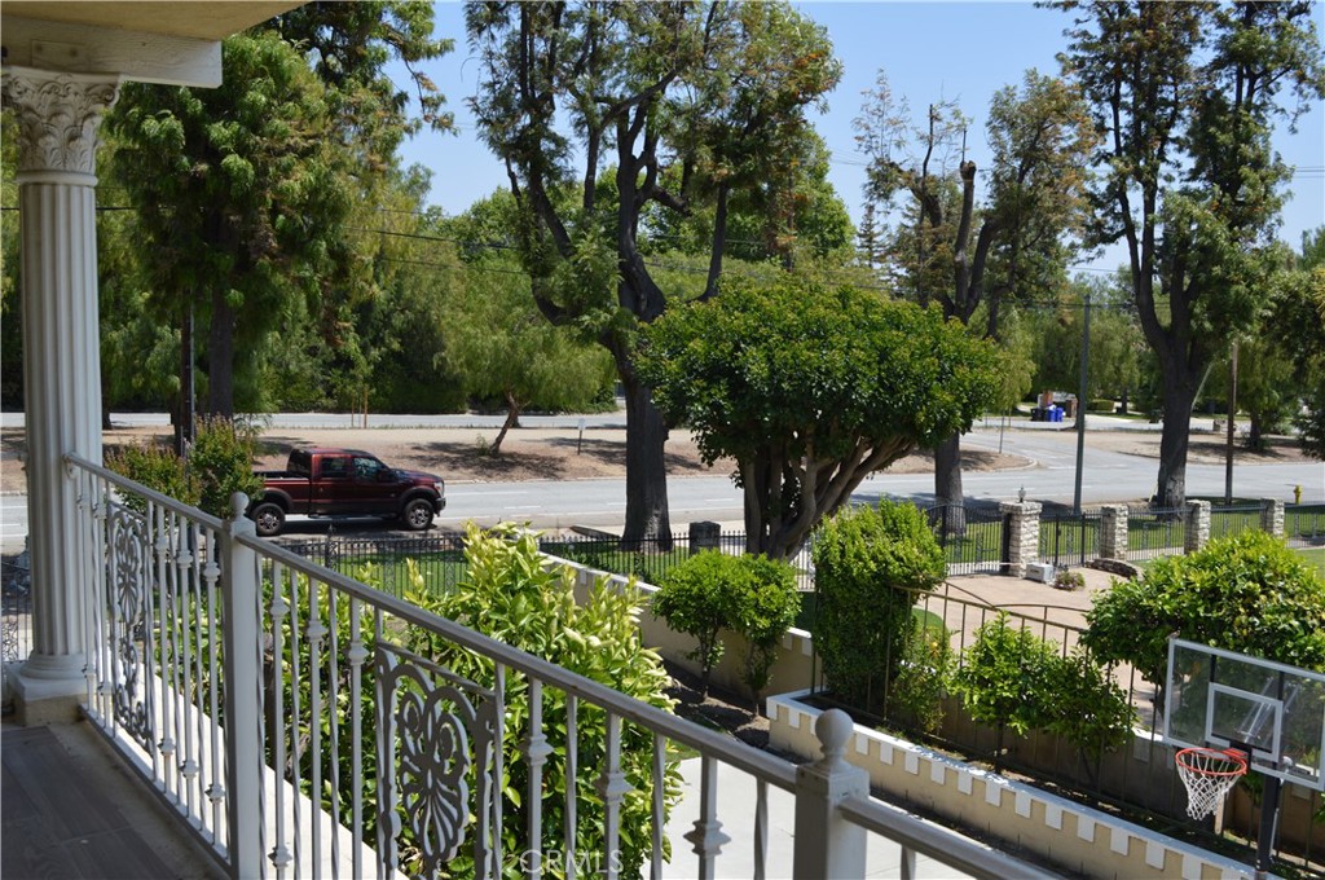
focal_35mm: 39
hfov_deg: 49.6
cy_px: 440
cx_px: 662
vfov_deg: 34.1
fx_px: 1434
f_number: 7.1
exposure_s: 1/200
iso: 100
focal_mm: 26
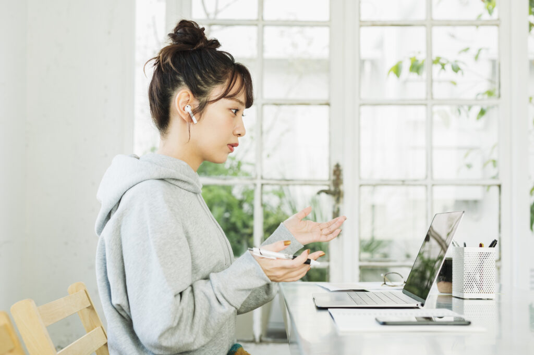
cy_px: 178
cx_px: 267
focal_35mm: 50
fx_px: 741
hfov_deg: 39.6
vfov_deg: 27.0
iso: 200
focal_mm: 50
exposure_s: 1/200
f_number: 3.5
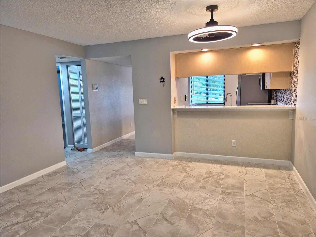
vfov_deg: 58.9
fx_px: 210
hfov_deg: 73.9
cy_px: 118
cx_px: 158
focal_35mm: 23
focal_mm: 5.4
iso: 100
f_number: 1.8
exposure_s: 1/120
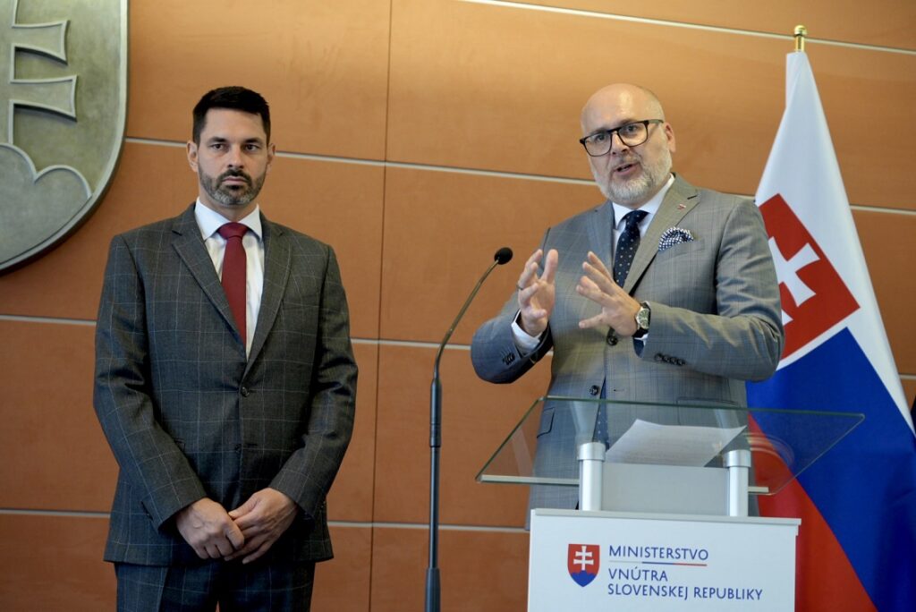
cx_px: 458
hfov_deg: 27.3
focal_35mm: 74
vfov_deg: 18.4
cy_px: 306
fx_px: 1884
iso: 1600
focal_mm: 74
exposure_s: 1/160
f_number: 4
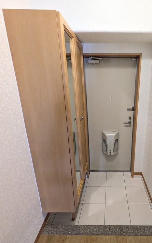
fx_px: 133
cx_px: 109
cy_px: 123
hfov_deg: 57.4
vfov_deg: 85.1
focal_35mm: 20
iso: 510
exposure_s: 1/60
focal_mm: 1.83
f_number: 2.2
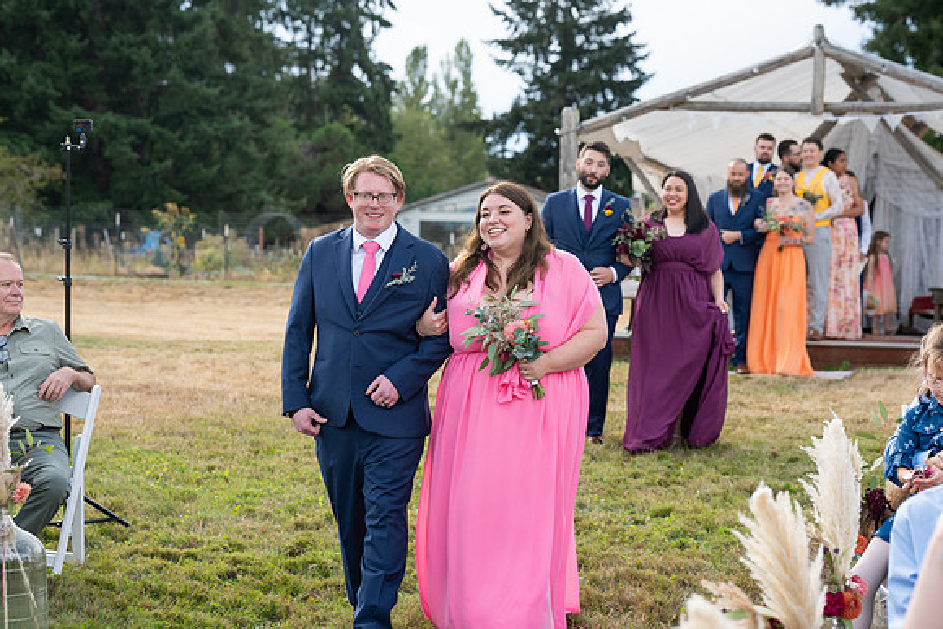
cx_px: 472
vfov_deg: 17.3
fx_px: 2070
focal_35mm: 79
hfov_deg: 25.7
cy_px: 314
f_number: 4.5
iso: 400
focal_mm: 79
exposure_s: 1/800
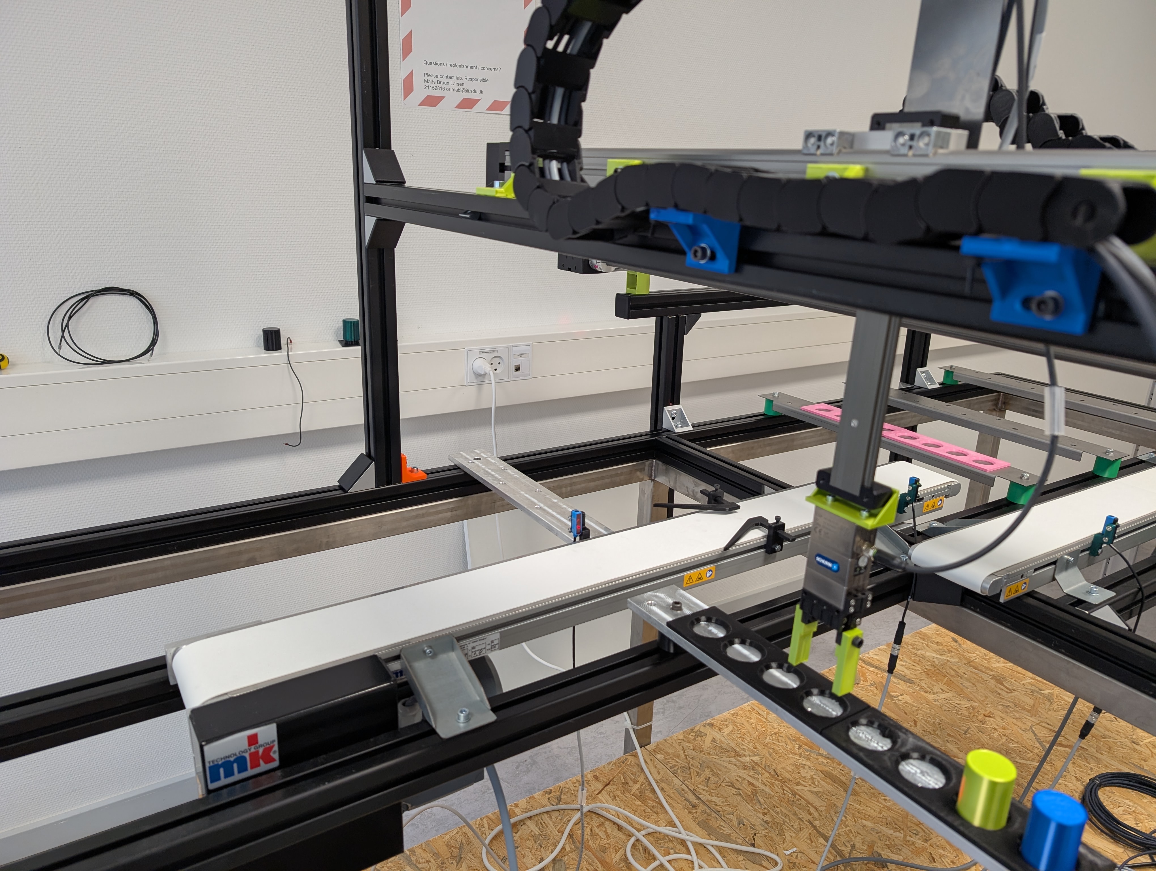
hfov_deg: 71.5
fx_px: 803
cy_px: 436
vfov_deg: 56.9
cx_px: 578
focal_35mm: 24
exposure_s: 1/42.8
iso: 48
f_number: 1.68
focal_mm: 6.9
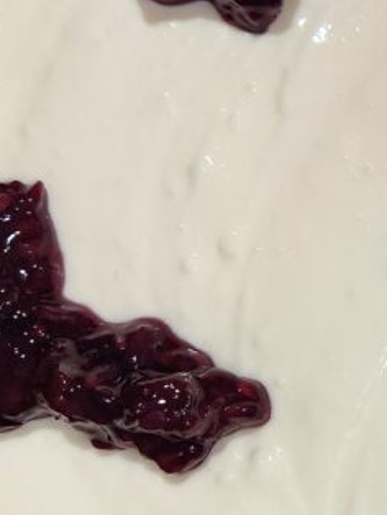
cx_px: 518
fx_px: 1116
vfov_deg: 25.9
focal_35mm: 75
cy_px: 182
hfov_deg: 18.2
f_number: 1.8
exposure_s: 1/120
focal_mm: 5.4
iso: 250
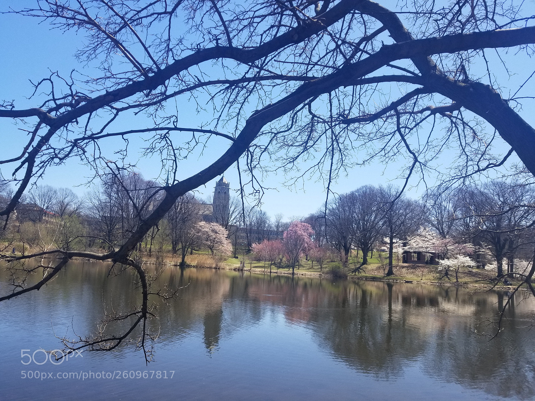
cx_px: 268
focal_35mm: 26
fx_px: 402
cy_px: 200
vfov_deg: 53.1
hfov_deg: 67.3
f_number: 1.7
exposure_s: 1/1840
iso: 50
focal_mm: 4.25
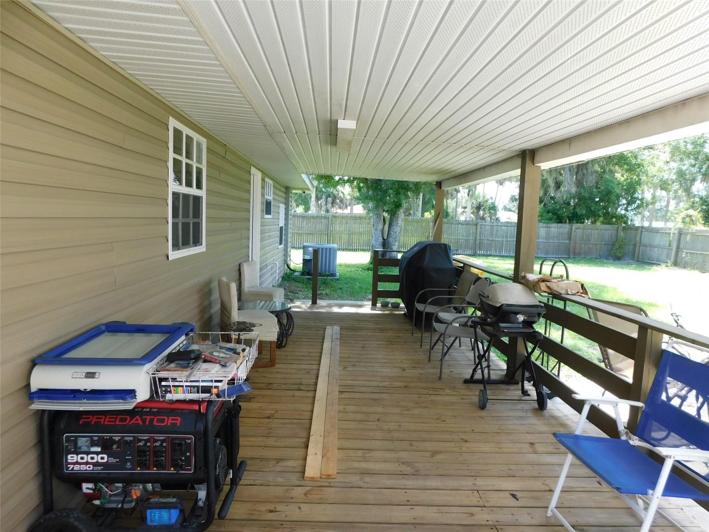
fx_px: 471
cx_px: 354
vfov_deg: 58.9
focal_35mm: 23
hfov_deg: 73.9
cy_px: 266
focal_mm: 4
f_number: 3
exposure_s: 1/160
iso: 125
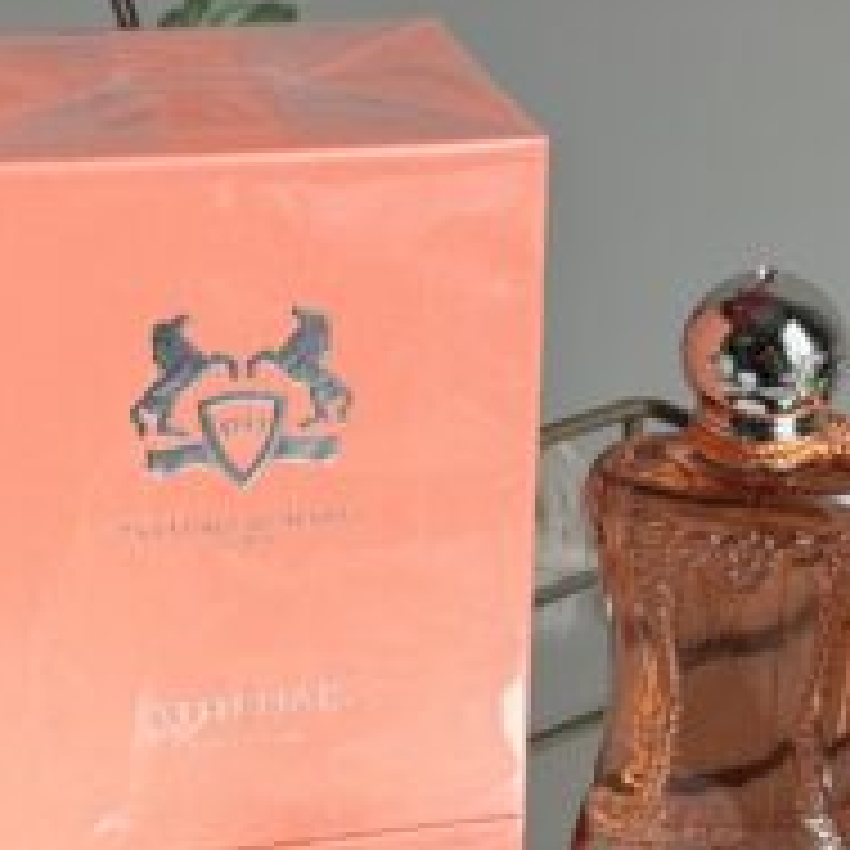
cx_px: 567
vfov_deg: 17.0
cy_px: 751
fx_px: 2806
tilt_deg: -30.6
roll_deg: -1.4
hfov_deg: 17.2
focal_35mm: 101
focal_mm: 6.76
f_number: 1.78
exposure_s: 1/121
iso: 64
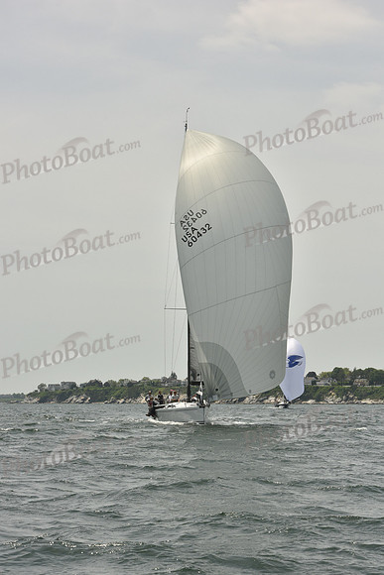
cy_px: 288
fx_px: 1375
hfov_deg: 15.9
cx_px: 192
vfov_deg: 23.6
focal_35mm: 86
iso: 400
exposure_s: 1/1250
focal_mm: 86
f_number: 11
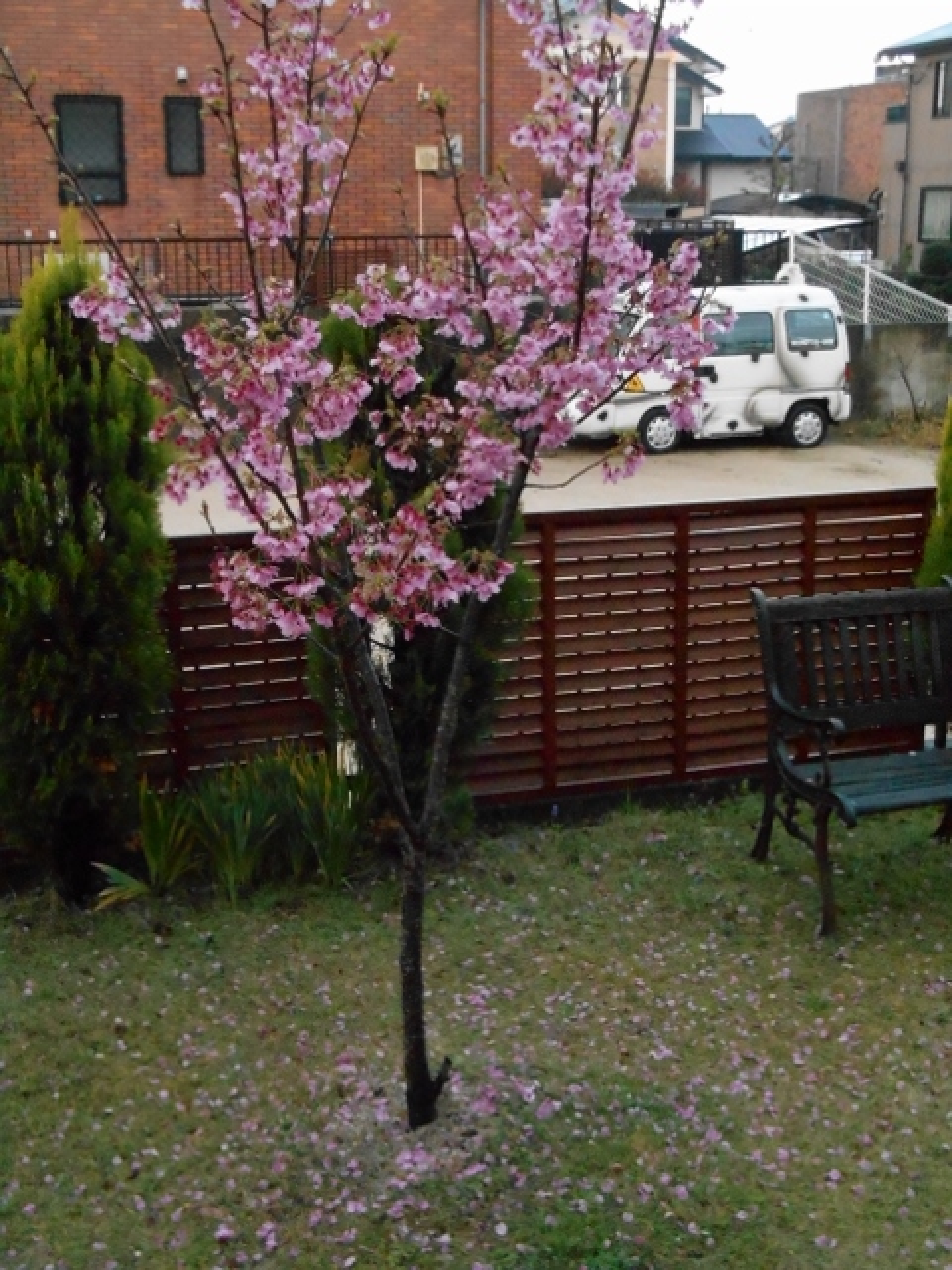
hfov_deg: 31.5
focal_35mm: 46
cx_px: 476
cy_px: 635
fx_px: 1687
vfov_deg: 41.2
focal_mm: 8.3
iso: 1600
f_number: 12.8
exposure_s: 1/30
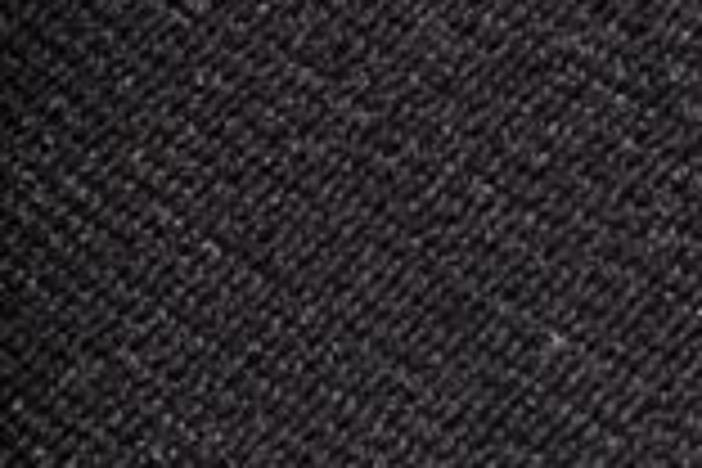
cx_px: 990
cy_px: 106
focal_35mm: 671
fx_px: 13083
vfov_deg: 2.0
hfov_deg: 3.1
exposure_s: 3
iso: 100
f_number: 36
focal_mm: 105
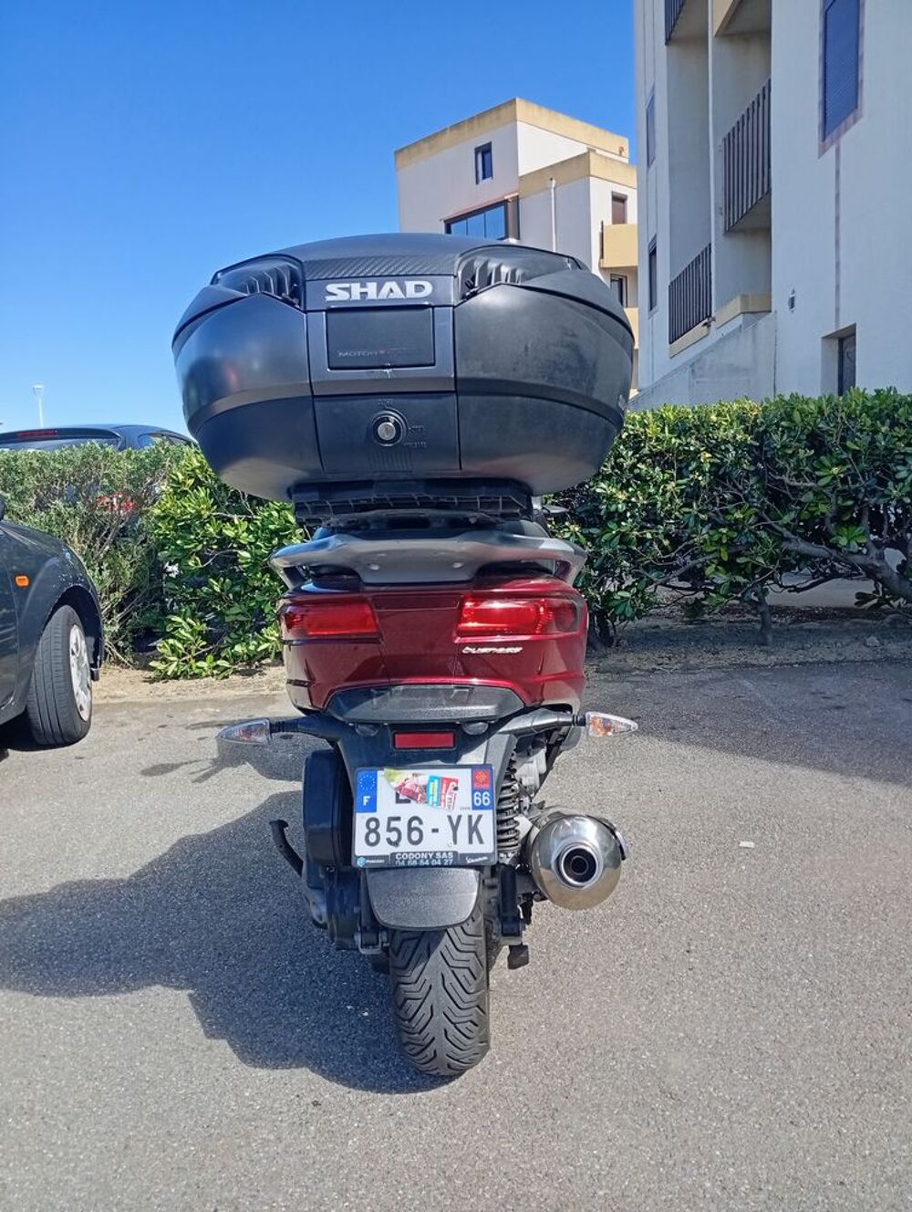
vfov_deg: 65.2
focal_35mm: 27
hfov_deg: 51.5
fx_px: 946
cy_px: 606
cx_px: 456
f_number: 1.8
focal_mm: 3.98
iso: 50
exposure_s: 1/187
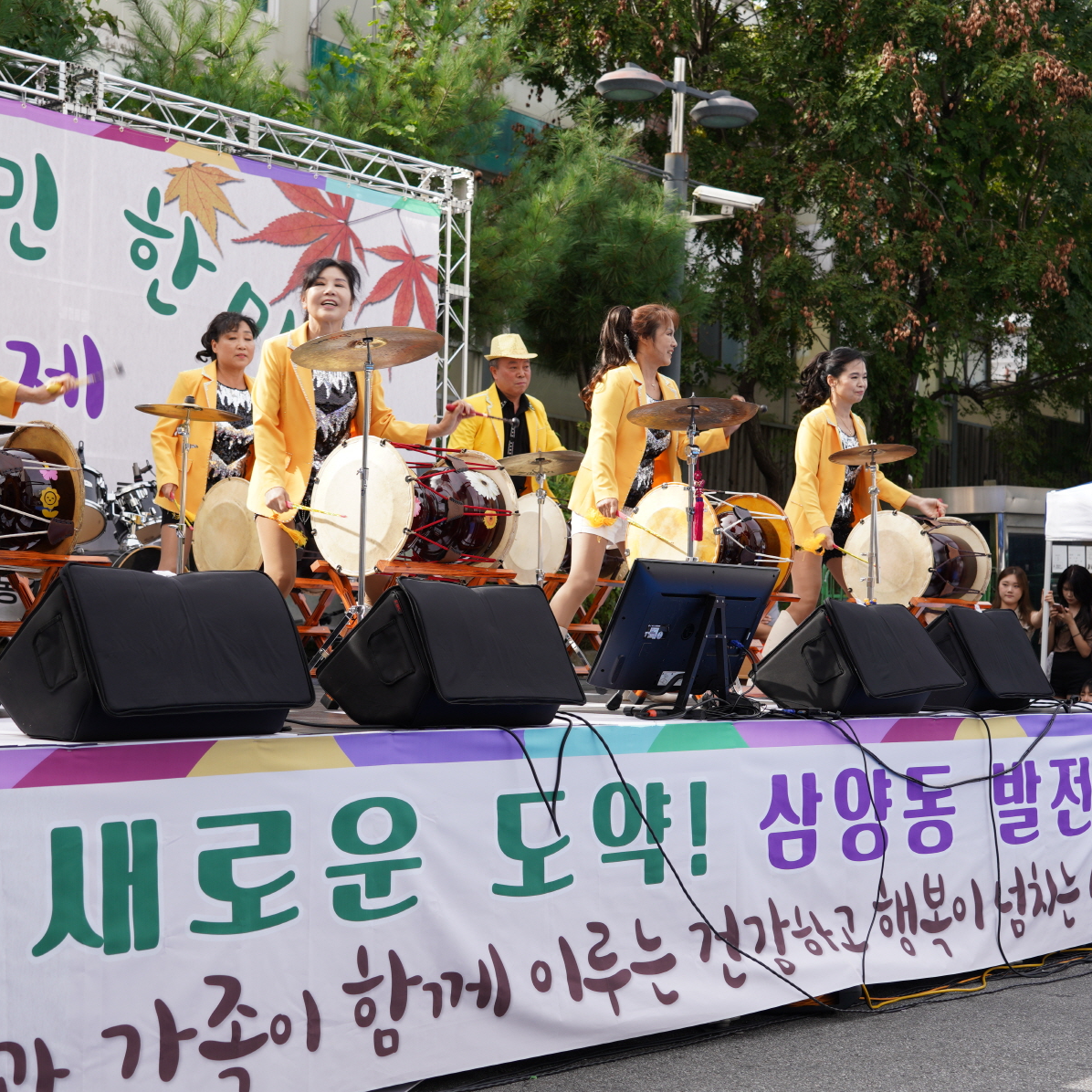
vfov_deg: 31.1
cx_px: 437
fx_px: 1963
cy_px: 545
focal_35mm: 55
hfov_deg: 31.0
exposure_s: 1/250
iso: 100
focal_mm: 43
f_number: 4.5
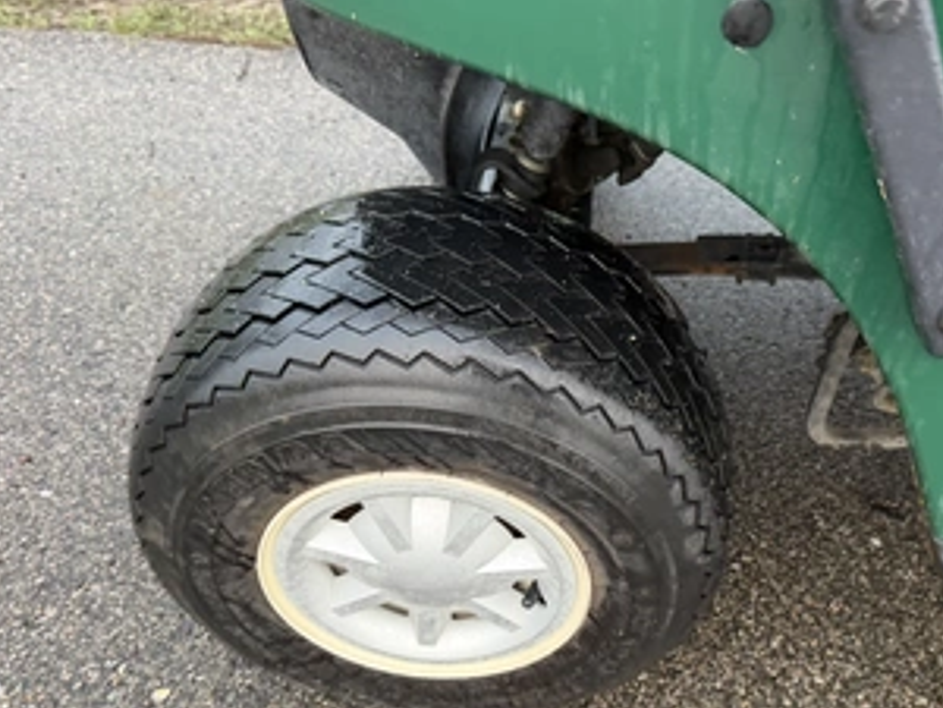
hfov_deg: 56.6
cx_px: 534
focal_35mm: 32
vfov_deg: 43.6
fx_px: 872
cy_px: 469
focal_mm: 6.76
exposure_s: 1/62
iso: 200
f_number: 1.78
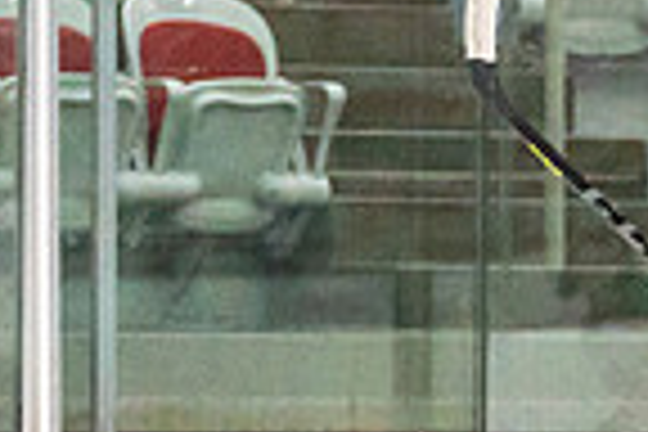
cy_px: 951
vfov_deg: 1.6
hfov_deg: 2.5
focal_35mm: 836
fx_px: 15047
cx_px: 618
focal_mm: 121
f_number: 2.8
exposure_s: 1/1600
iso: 4000
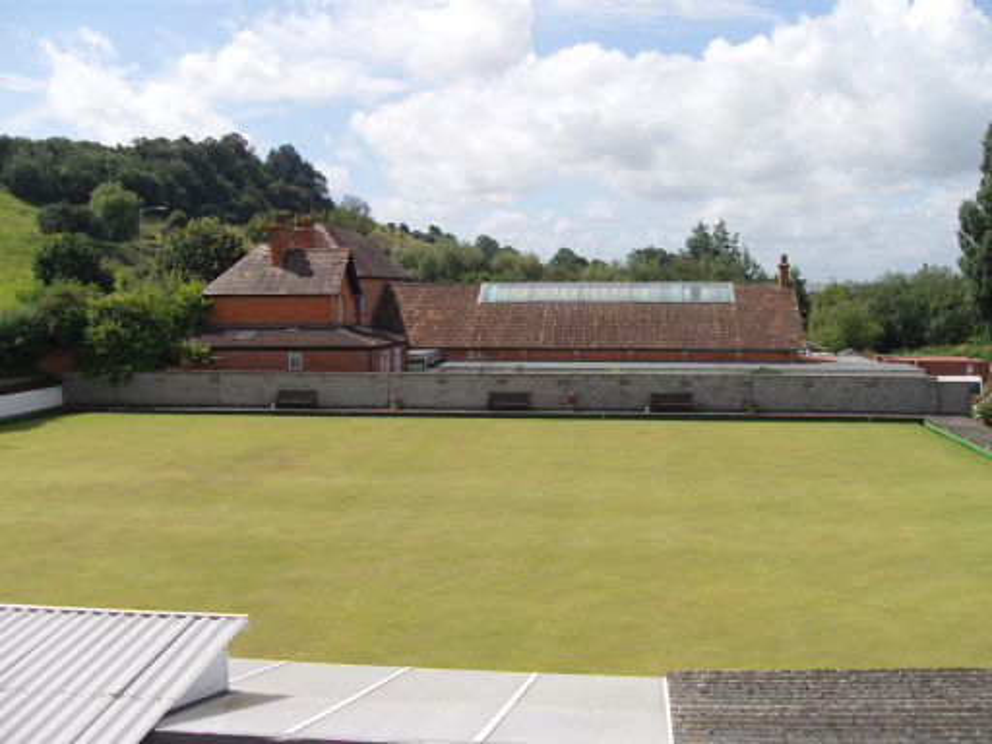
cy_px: 372
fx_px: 1060
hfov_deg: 50.1
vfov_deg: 38.7
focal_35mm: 37
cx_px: 496
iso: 80
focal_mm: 6.2
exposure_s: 1/320
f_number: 7
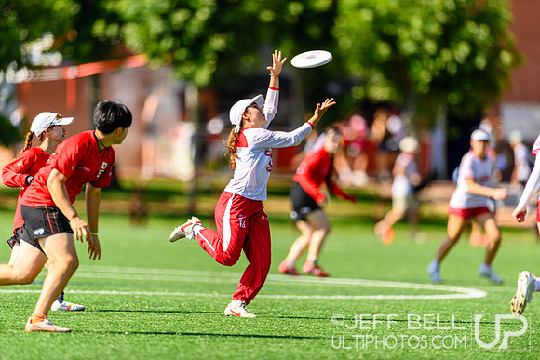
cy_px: 180
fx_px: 6001
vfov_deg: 3.4
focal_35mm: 400
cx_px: 270
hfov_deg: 5.2
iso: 100
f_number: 3.2
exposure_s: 1/1250
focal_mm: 400
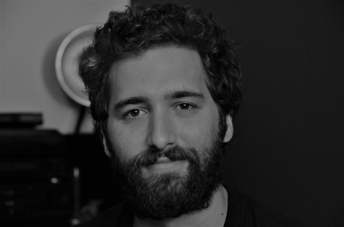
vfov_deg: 11.1
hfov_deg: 16.7
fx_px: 1173
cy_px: 114
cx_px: 172
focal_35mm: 123
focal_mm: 82
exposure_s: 1/80
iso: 1600
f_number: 5
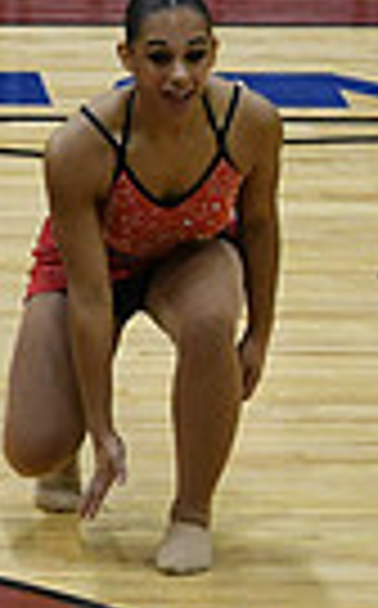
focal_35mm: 623
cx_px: -824
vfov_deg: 3.4
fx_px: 10302
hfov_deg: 2.1
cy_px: -2
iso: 5000
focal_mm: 95
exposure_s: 1/500
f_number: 4
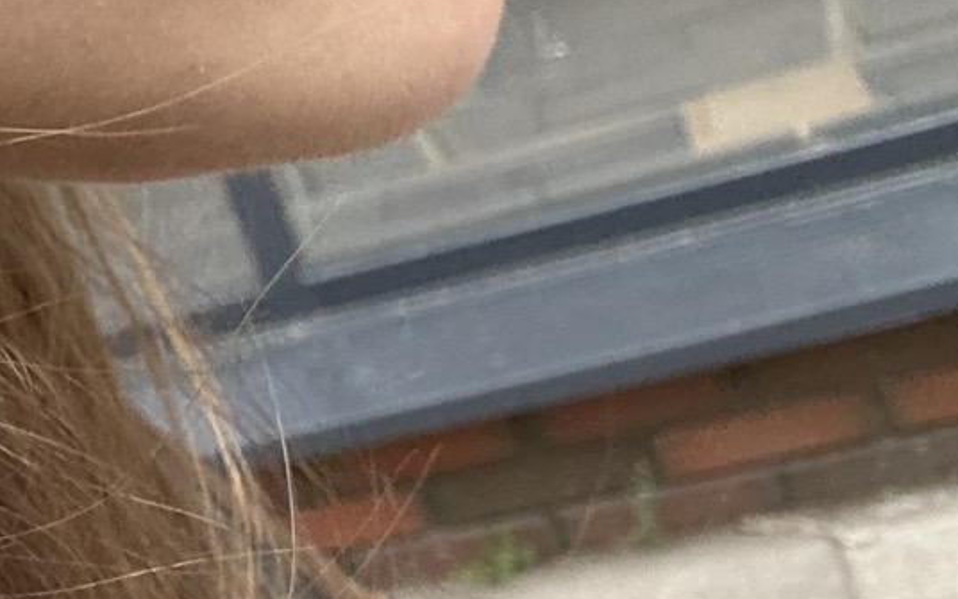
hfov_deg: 18.8
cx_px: -645
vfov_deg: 13.8
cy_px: -184
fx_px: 2376
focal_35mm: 91
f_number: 1.9
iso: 25
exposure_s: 1/182
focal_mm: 2.69
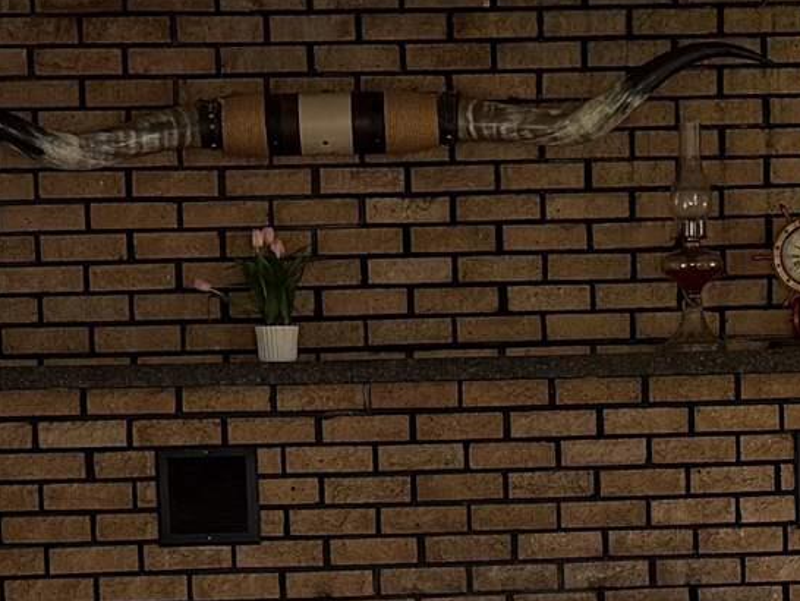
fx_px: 3121
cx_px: 653
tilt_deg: -4.1
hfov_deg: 14.5
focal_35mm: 135
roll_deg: +1.3
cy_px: 604
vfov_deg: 10.9
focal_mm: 6.76
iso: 200
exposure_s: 1/165
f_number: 1.78
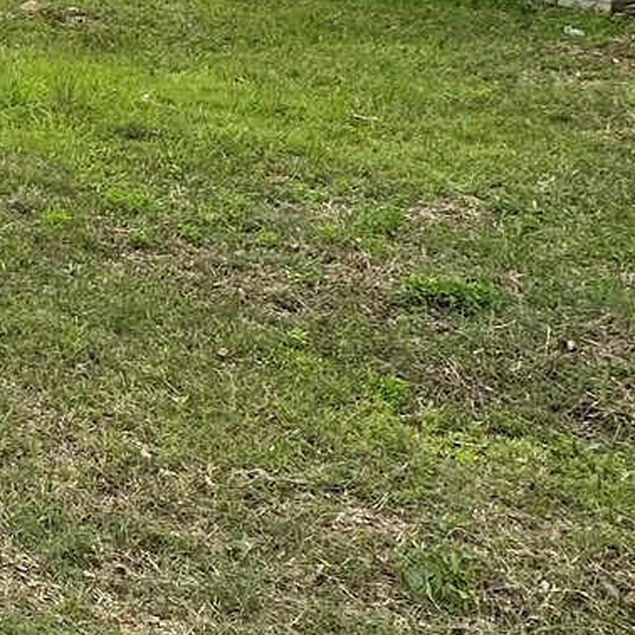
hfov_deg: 20.5
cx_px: -408
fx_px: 1391
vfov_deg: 25.1
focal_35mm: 67
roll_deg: -1.9
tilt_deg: -9.4
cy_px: 89
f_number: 2.2
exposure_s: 1/502
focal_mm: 2.22
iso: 40
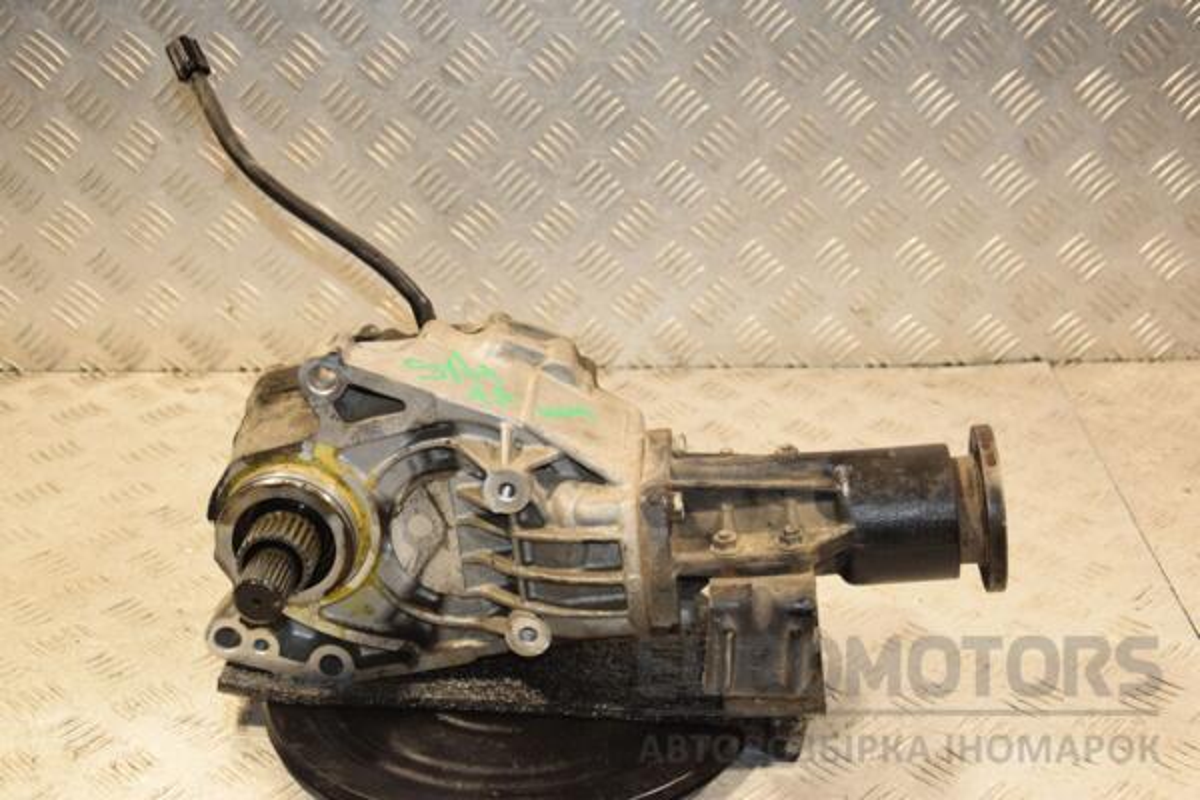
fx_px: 1900
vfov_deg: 23.8
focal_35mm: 57
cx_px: 600
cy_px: 400
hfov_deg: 35.1
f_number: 5.6
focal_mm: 38
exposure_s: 1/200
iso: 800
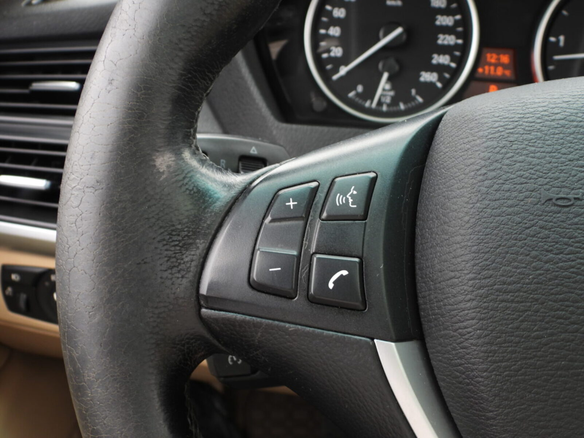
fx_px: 641
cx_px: 292
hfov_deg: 49.0
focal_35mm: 38
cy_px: 219
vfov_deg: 37.7
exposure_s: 1/30
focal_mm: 6.8
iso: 100
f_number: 3.2
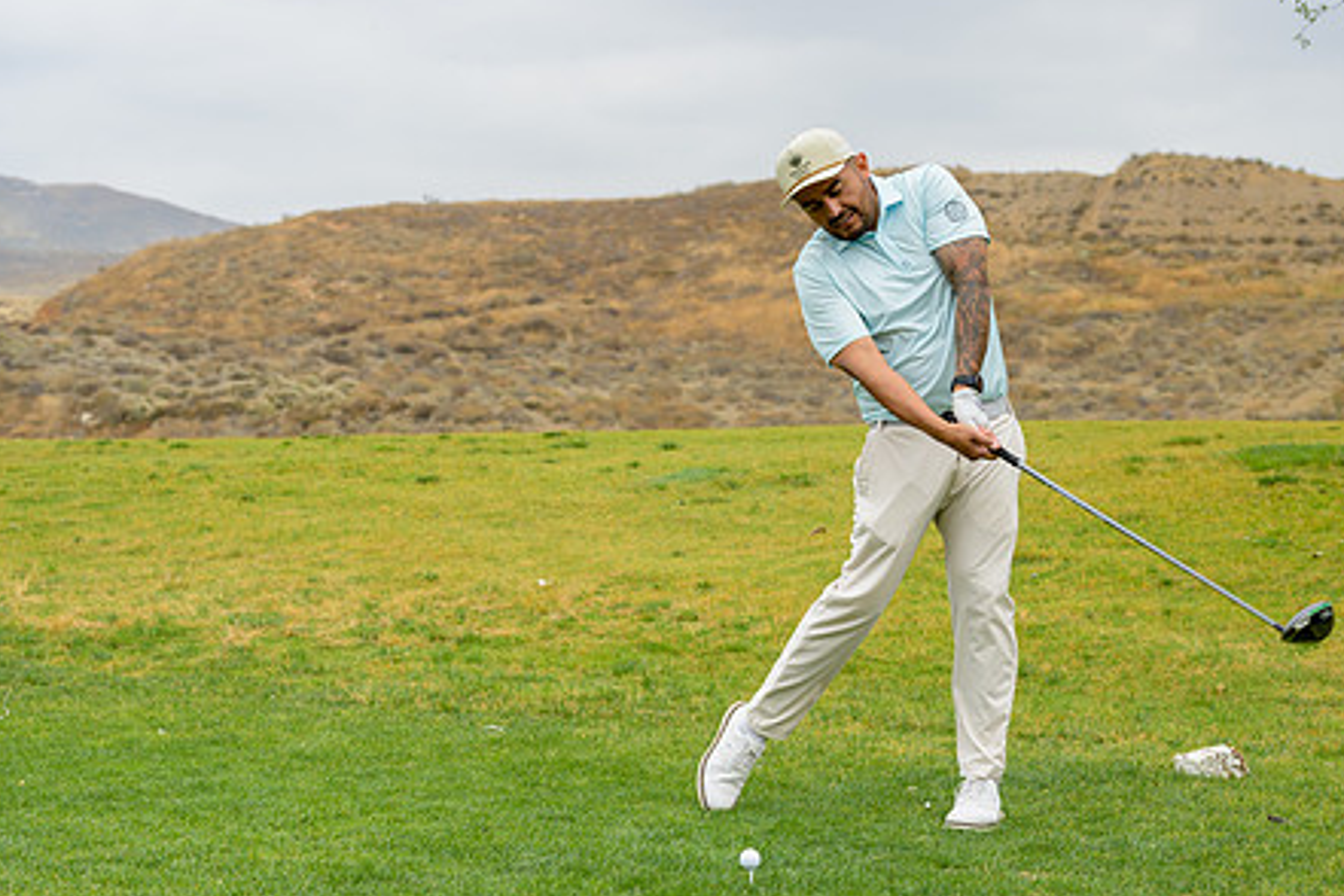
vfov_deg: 18.2
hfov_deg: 27.0
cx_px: 689
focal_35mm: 75
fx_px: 2800
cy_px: 450
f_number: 4
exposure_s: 1/4000
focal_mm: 57
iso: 800
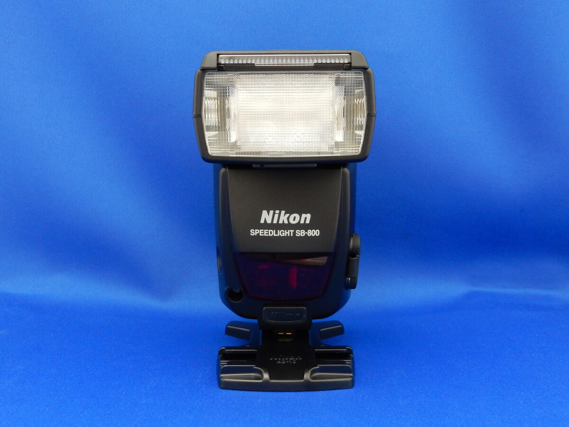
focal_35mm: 36
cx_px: 284
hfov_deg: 51.4
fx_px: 592
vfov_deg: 39.7
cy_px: 214
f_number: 4
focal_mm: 6.4
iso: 400
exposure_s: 1/15
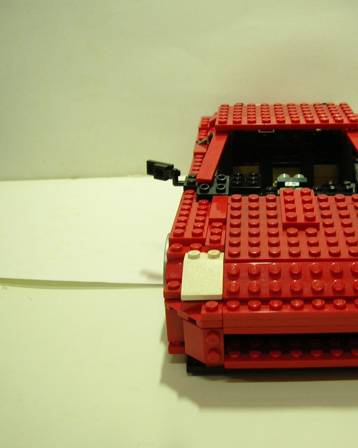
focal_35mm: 47
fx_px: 623
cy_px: 231
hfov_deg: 31.4
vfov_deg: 39.5
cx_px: 278
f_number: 2.9
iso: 77
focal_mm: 5.7
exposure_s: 1/4.2
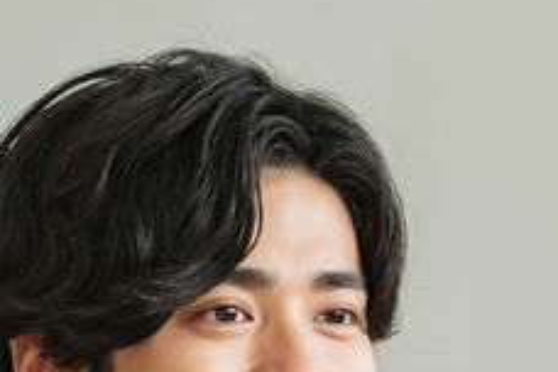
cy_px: 962
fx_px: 8571
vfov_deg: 2.5
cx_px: 98
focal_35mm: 553
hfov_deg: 3.7
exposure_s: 1/200
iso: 200
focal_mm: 105
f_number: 2.8
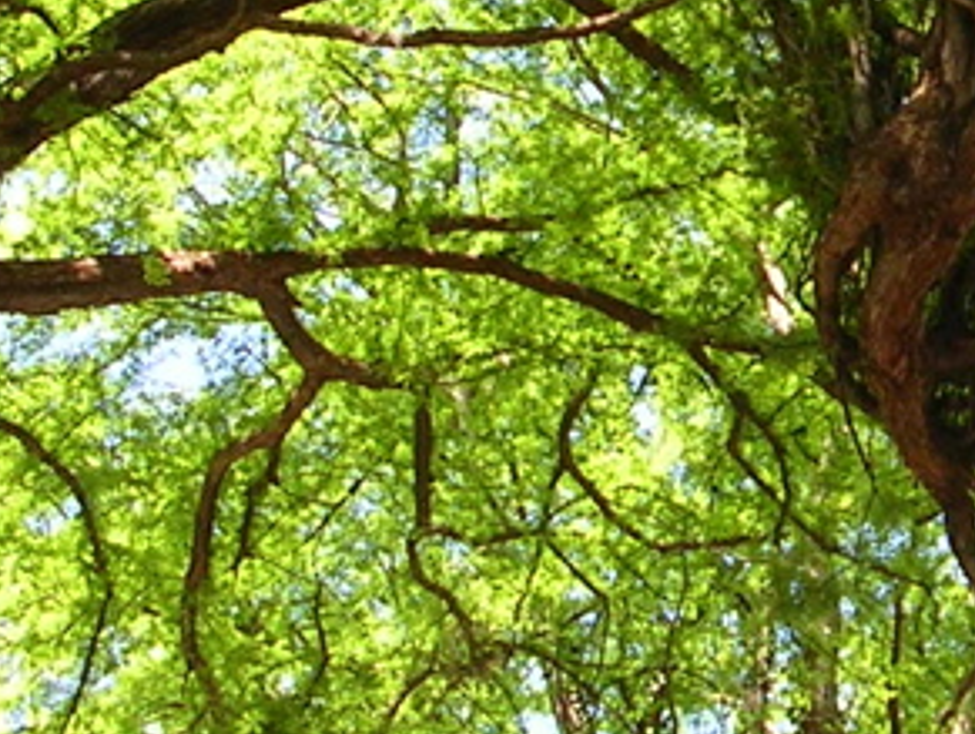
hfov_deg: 13.9
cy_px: 134
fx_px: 3920
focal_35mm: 139
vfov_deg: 10.7
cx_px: 1035
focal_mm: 5.8
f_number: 2.8
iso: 50
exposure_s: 1/109
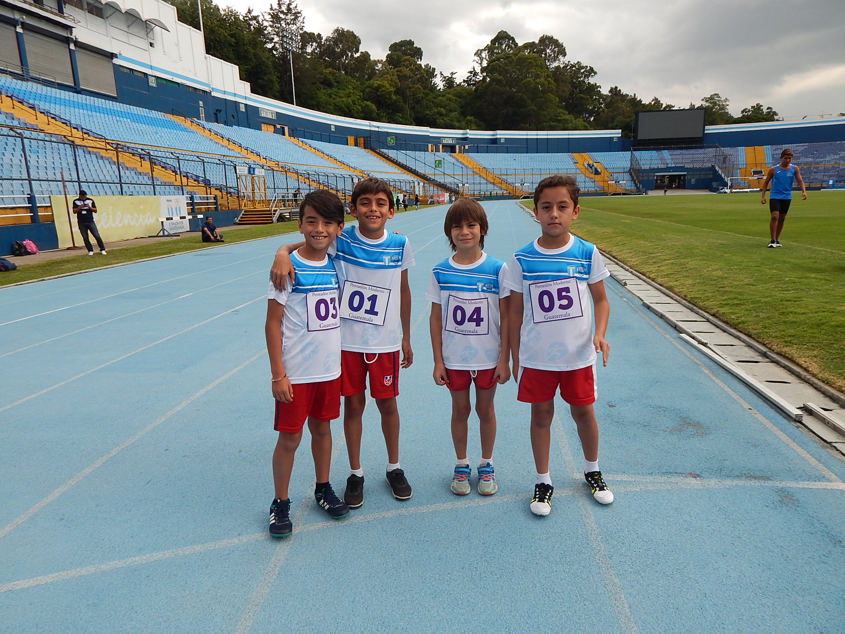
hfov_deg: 76.4
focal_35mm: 22
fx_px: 537
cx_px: 422
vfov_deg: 61.1
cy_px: 317
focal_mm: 4
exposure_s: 1/800
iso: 125
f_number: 3
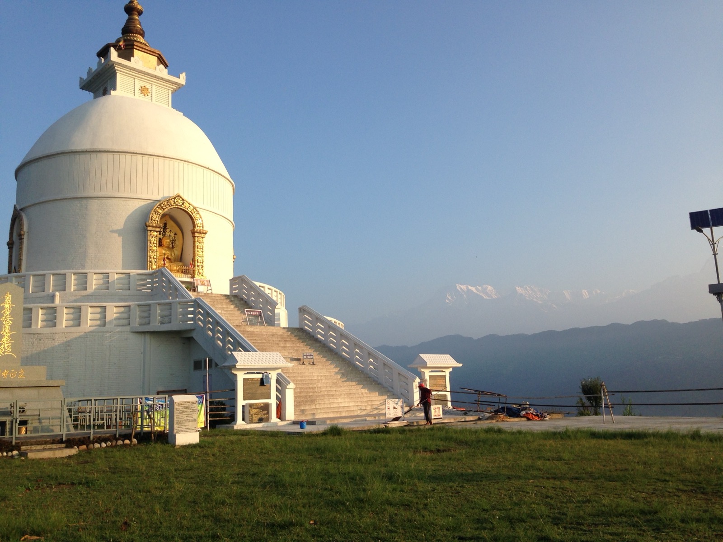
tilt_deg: +13.1
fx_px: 689
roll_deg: +0.9
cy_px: 271
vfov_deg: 42.9
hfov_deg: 55.4
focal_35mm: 33
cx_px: 362
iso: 50
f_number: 2.4
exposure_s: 1/821
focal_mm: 4.12
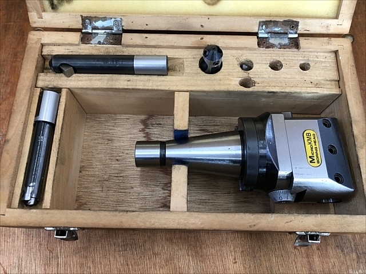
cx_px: 183
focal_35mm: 28
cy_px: 137
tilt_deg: -70.6
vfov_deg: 49.7
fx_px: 296
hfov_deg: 63.4
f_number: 1.8
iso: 40
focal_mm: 3.99
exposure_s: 1/30
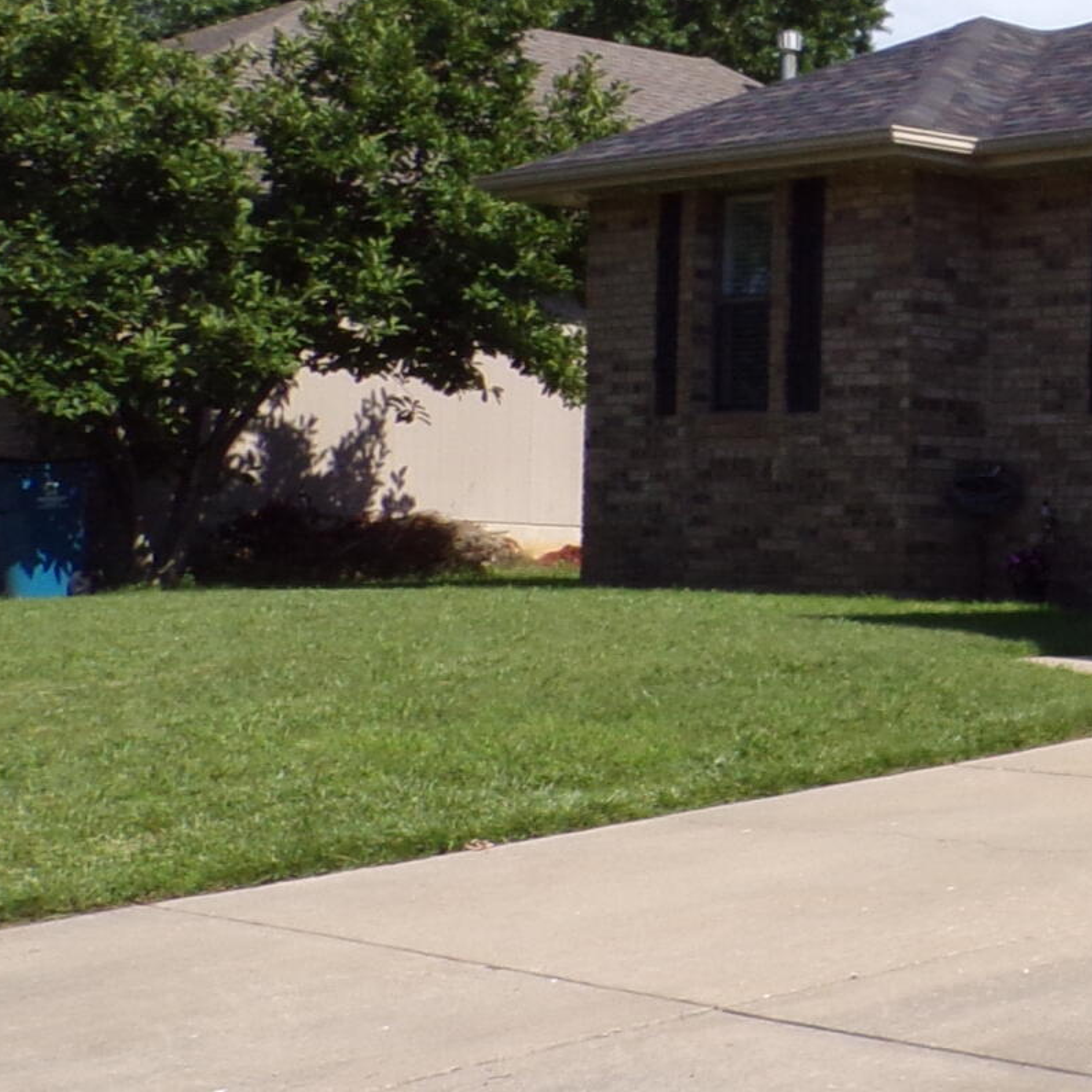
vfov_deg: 21.7
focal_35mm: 80
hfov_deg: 18.0
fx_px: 2855
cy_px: 571
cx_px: 1871
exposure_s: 1/400
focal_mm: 4.3
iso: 80
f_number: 5.8
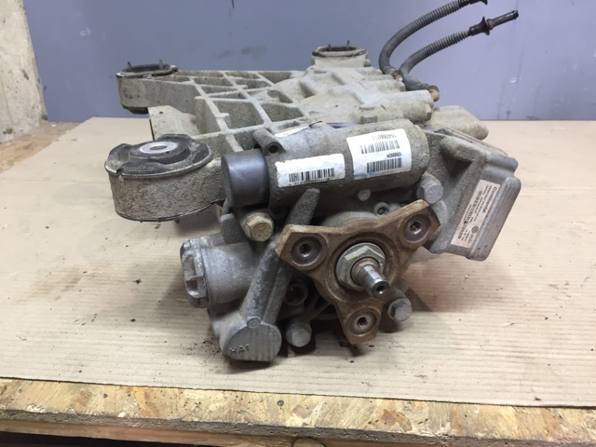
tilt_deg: -25.4
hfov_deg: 61.7
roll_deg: +0.0
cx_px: 298
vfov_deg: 48.2
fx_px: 499
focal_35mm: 29
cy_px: 224
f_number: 2.2
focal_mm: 4.15
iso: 80
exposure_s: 1/33
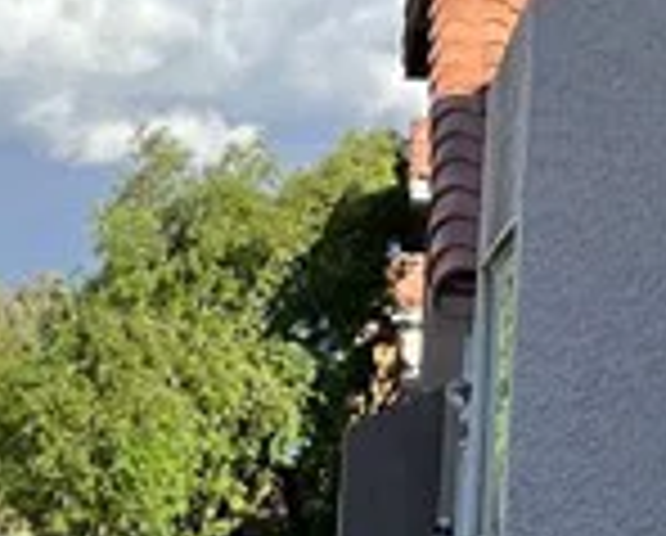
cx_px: -45
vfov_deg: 8.4
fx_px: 3456
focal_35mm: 175
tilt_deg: -8.8
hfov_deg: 10.9
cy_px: 1063
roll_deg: -2.1
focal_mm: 5.1
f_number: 1.6
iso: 50
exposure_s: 1/2137
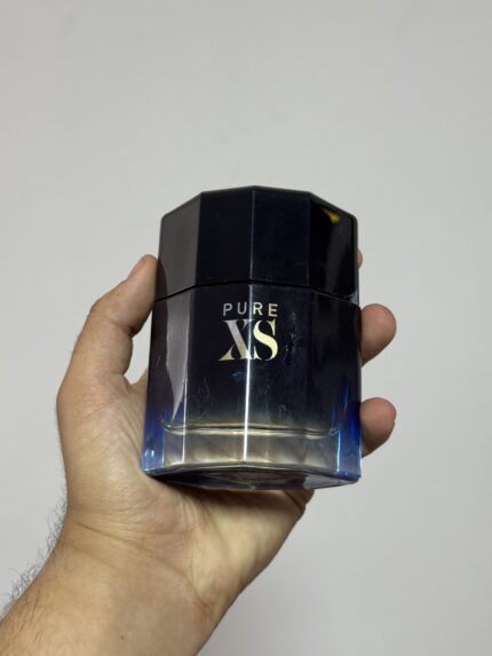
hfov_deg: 30.3
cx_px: 246
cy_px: 328
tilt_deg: -15.2
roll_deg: -2.5
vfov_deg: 39.6
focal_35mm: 48
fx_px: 909
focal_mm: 6.76
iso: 80
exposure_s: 1/50
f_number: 1.78
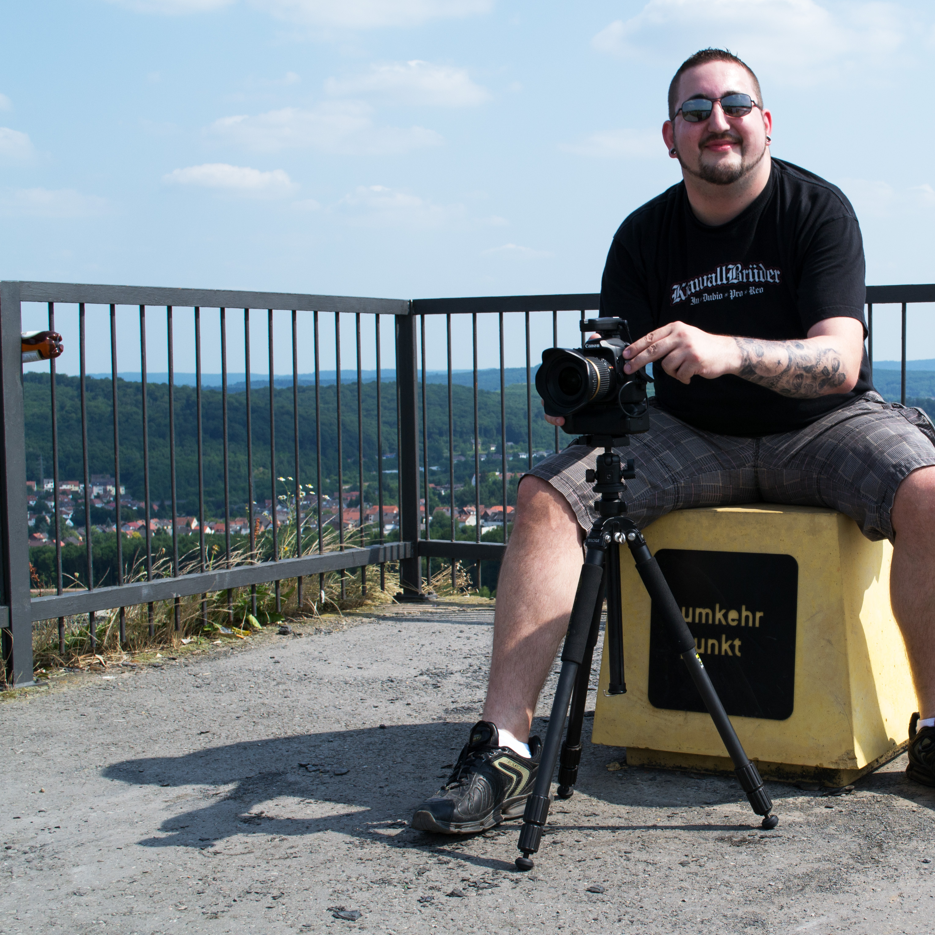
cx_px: 699
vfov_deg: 31.6
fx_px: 1650
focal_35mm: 54
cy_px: 467
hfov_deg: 31.1
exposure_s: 1/250
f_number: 8
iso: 200
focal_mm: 28
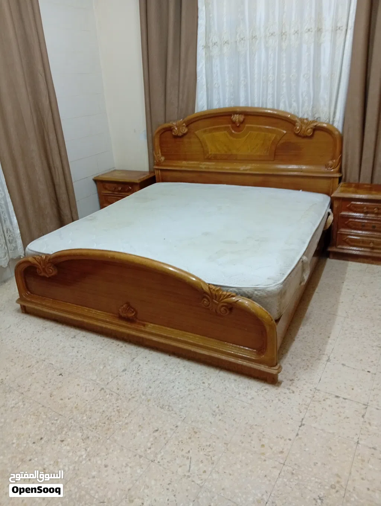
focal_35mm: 26
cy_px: 253
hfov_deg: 53.2
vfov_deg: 67.2
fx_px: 381
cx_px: 190
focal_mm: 3.96
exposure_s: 1/33.3
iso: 304
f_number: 1.8
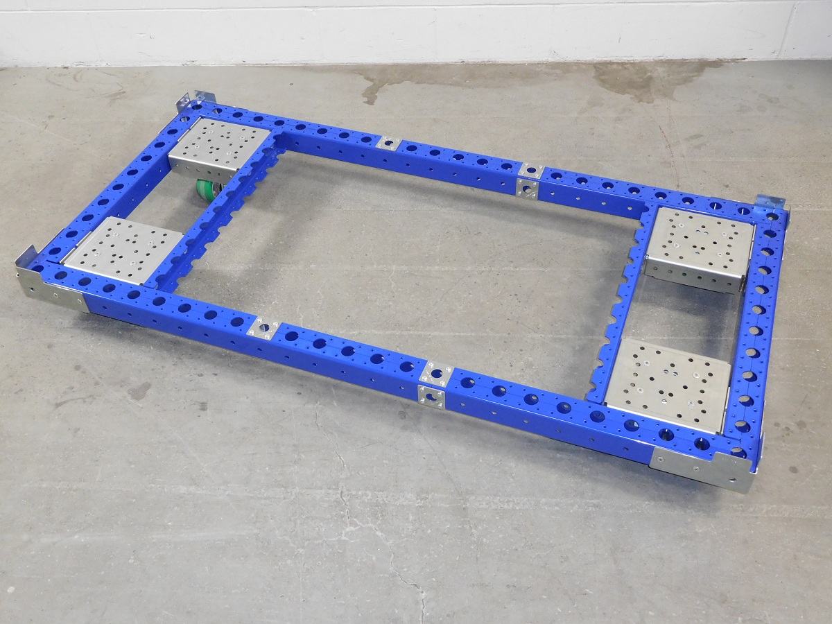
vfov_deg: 40.7
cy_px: 312
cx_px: 416
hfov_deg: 52.6
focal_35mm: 35
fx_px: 841
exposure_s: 1/30
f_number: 3.8
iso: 450
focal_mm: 6.2
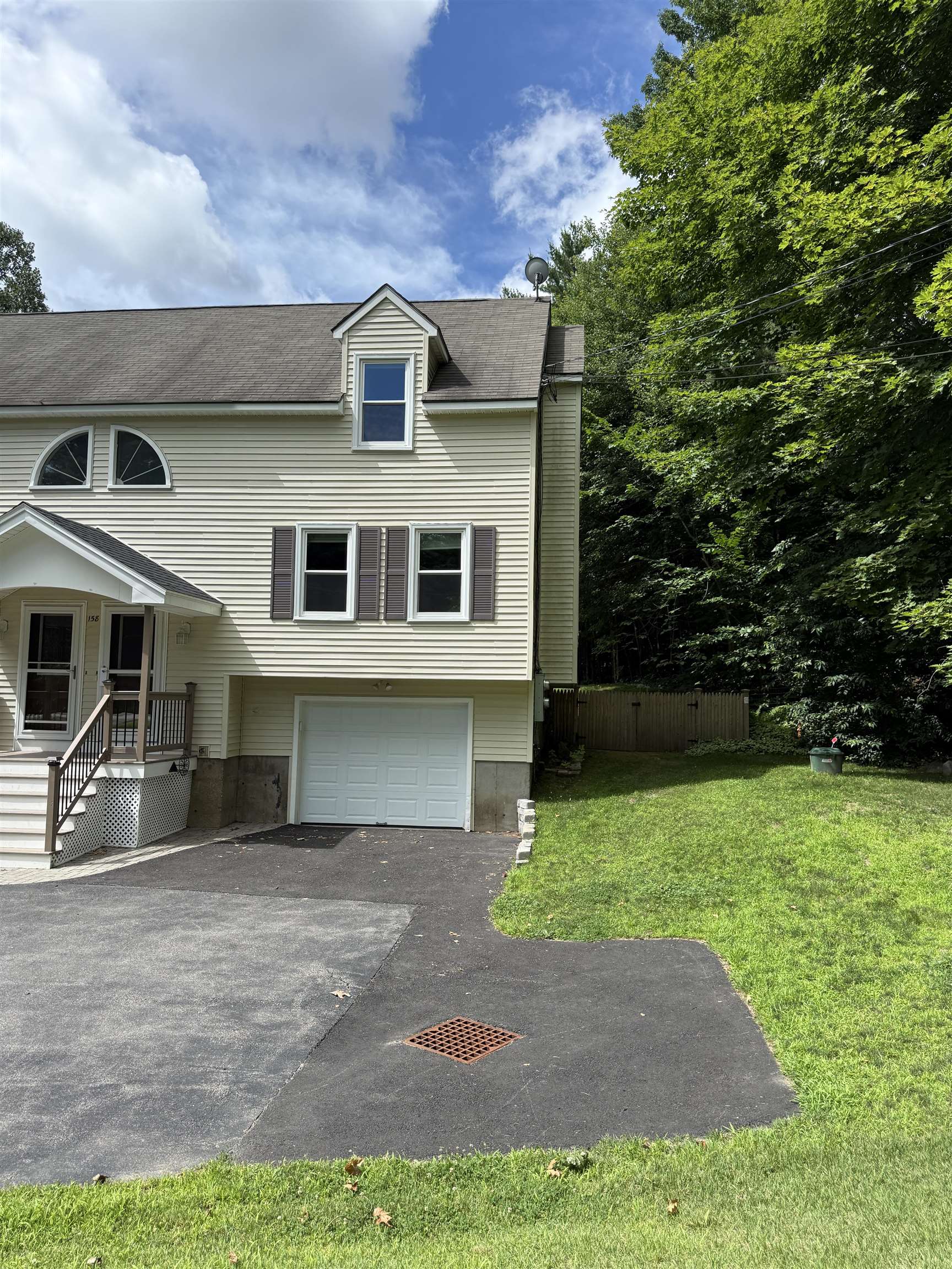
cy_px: 634
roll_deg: -2.1
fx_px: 880
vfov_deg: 71.6
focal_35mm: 24
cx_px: 476
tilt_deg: +5.6
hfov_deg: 56.8
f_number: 1.78
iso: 100
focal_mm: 6.76
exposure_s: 1/2801
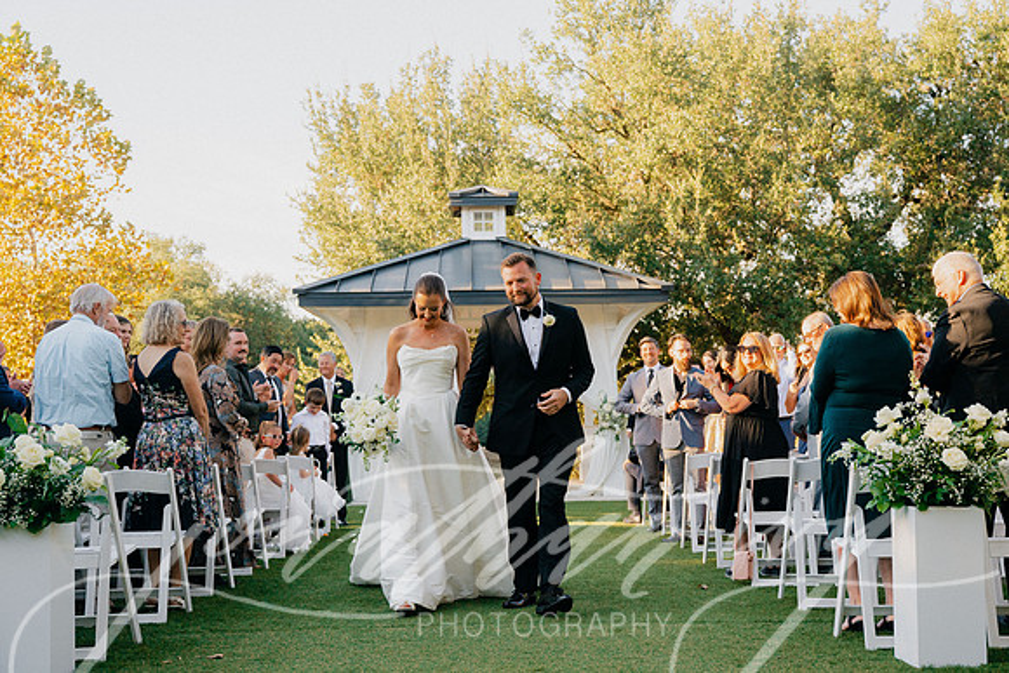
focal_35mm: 41
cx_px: 504
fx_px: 1149
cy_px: 336
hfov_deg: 47.4
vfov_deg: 32.6
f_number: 4
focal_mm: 41
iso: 400
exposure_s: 1/1250
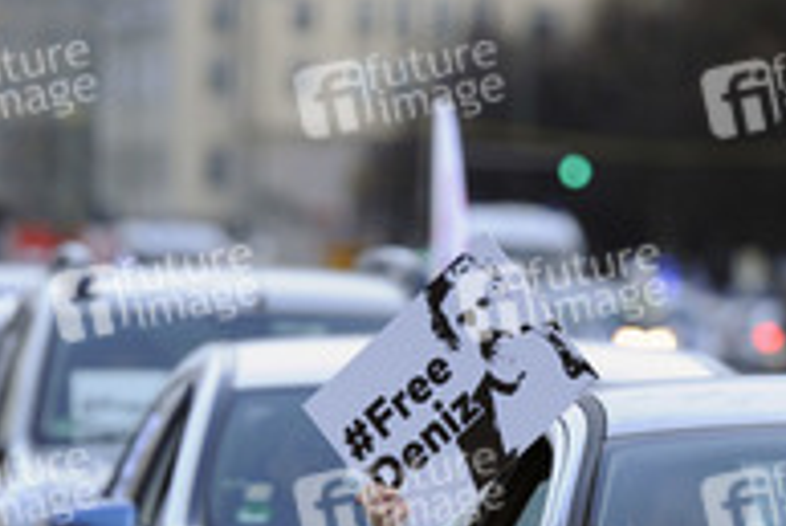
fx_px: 9941
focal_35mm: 455
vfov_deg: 3.0
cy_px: 599
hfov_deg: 4.5
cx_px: 452
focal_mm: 195
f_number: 3.5
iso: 1000
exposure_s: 1/500
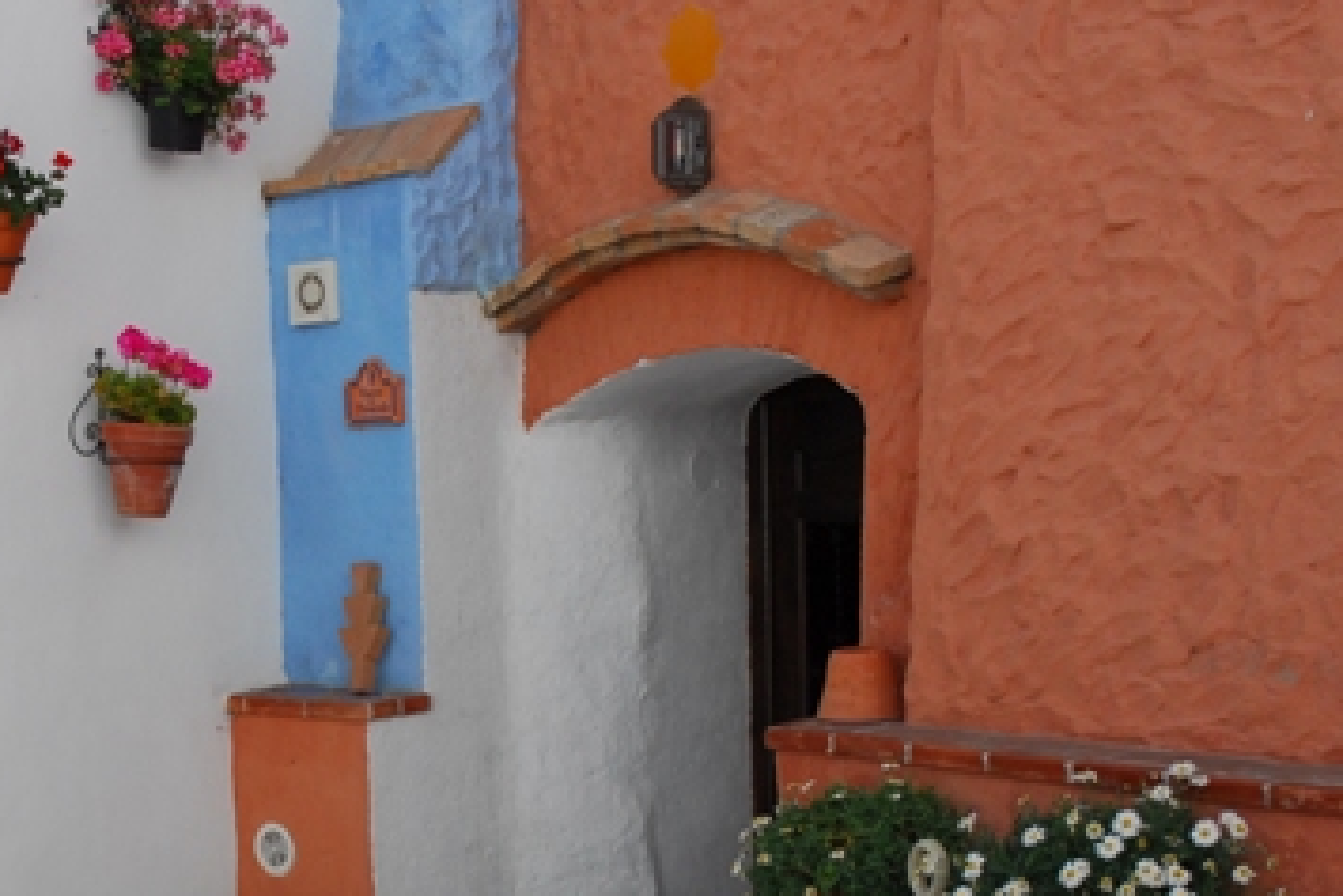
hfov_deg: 30.5
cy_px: 756
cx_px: 375
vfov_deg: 20.6
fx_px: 2426
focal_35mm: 65
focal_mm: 24
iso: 400
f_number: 7.1
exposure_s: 1/500
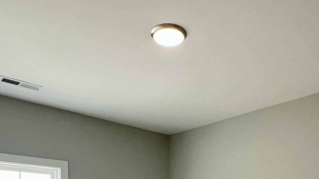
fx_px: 296
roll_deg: +0.1
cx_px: 196
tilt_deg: -2.9
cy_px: 243
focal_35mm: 35
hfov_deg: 56.1
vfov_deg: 27.2
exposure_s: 1/120
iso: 64
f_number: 1.8
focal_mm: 1.57
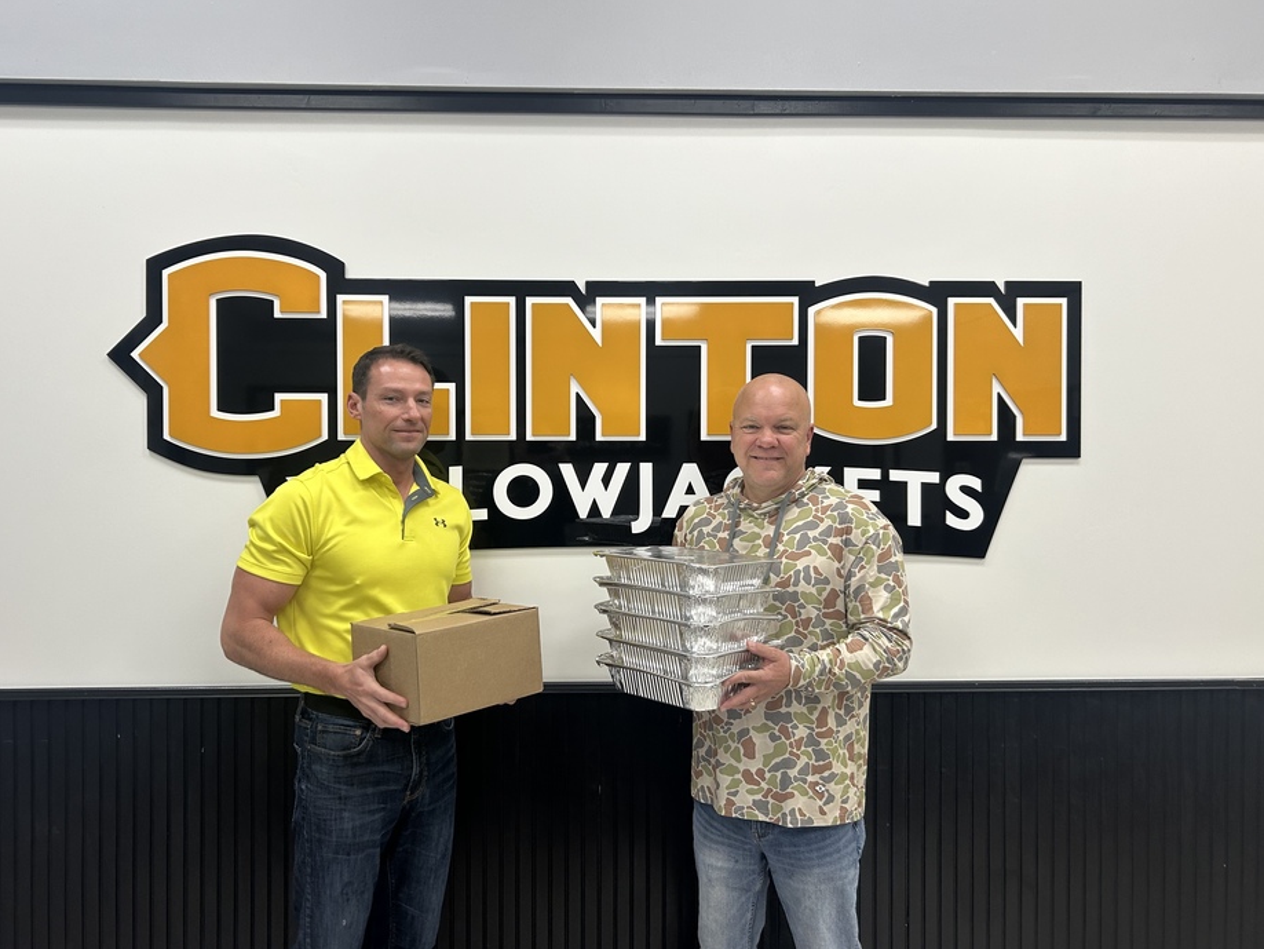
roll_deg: +0.5
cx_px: 570
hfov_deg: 61.5
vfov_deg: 48.2
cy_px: 459
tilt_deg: -0.3
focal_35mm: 29
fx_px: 1059
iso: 80
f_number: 1.5
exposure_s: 1/60
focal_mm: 5.7
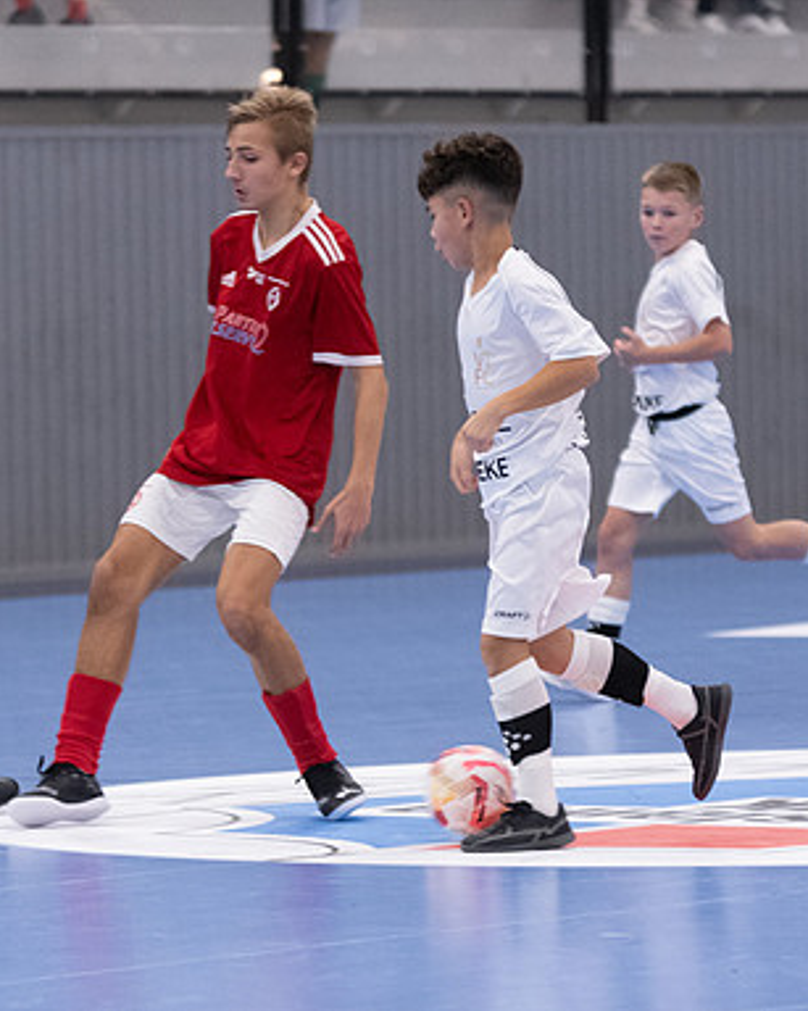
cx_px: 255
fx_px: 8612
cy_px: 507
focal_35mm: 288
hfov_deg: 5.4
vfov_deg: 6.7
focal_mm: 130
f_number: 3.2
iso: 5000
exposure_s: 1/400
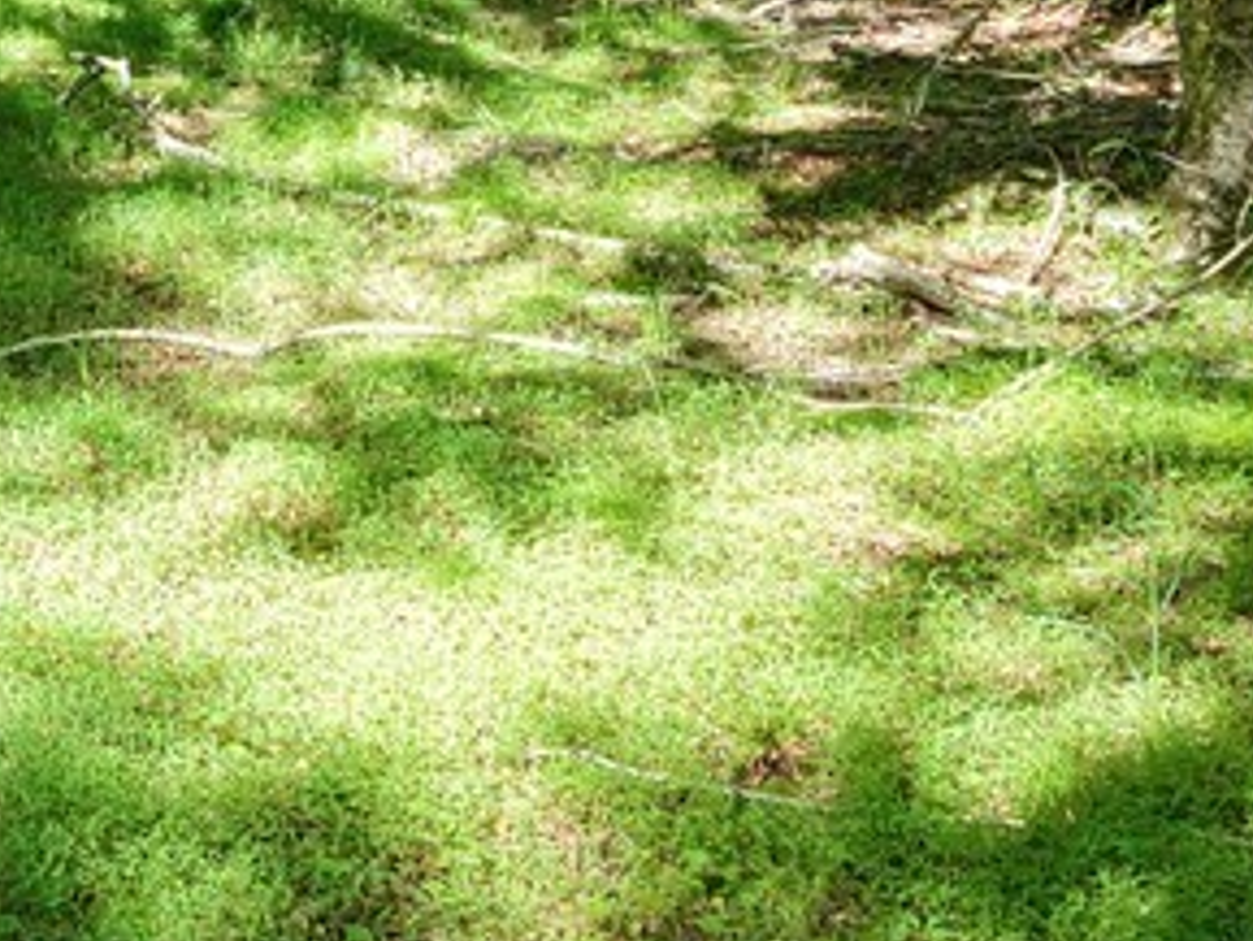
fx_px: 3078
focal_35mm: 85
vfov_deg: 16.9
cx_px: -69
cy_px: -82
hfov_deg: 22.0
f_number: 1.8
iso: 100
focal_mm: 8.67
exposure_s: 1/125
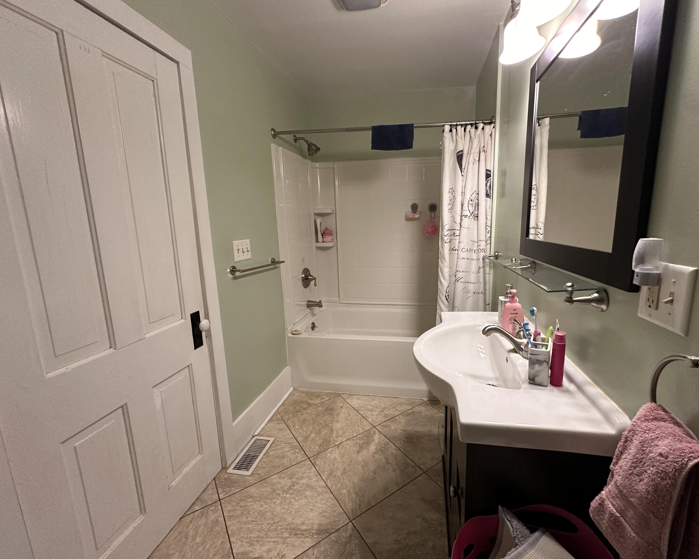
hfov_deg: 96.7
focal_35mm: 15
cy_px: 277
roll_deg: +0.2
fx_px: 310
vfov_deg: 84.0
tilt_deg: -10.2
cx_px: 372
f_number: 2.2
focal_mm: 2.22
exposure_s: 1/120
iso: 320
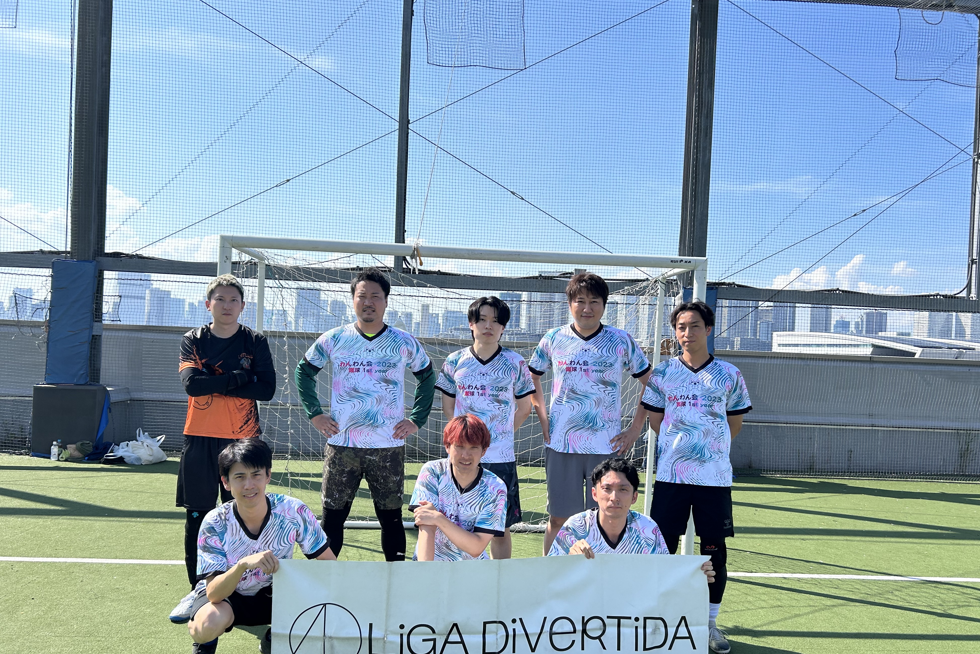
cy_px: 362
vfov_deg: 46.3
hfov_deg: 65.5
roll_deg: -1.4
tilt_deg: -0.2
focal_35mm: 28
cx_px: 495
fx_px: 762
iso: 50
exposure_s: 1/3571
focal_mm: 5.7
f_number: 1.5
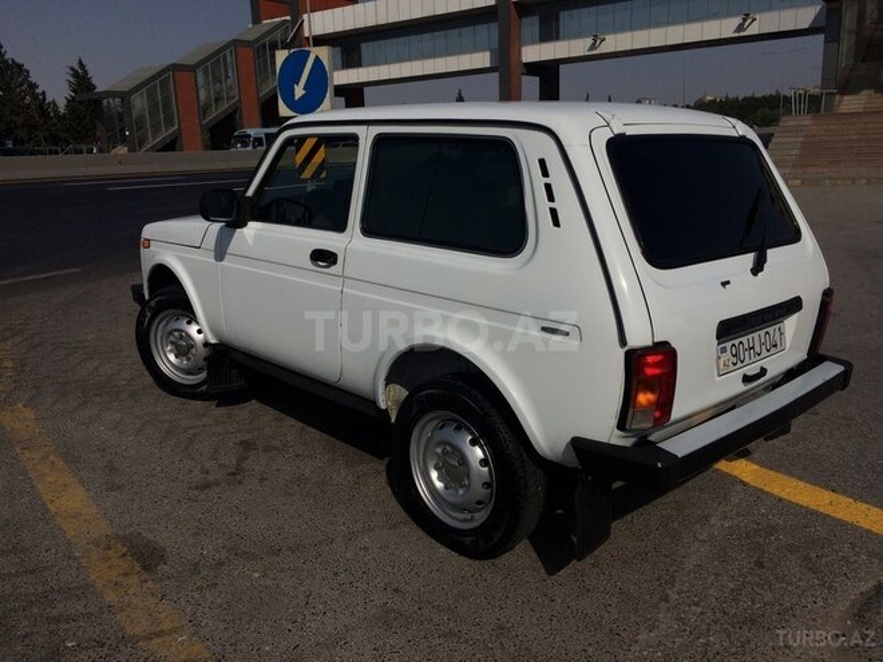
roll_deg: +2.4
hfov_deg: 61.7
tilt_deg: -14.1
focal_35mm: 29
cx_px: 442
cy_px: 331
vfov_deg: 48.2
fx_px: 740
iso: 32
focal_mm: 4.15
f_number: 2.2
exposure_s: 1/10309
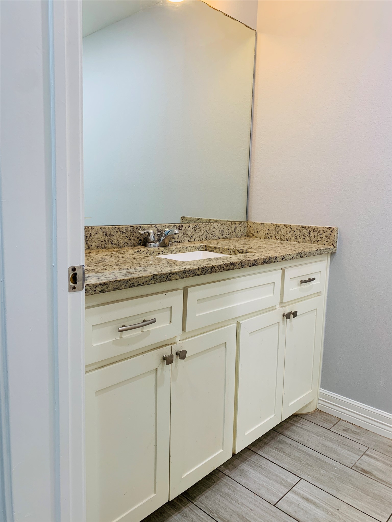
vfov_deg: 67.3
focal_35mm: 26
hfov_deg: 53.1
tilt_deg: -7.3
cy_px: 261
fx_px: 393
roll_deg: -1.6
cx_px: 196
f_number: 1.8
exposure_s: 1/60
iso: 64
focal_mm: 4.25
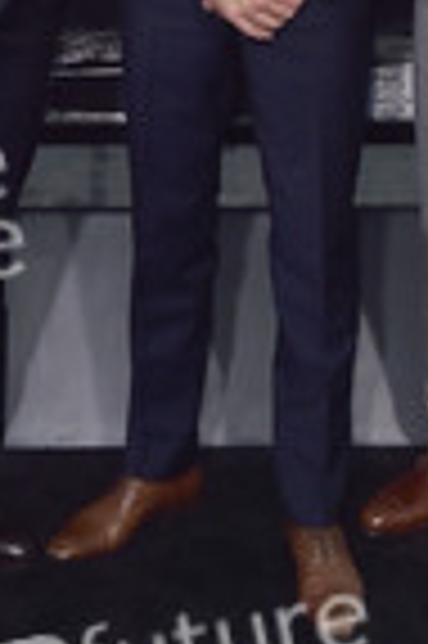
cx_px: 286
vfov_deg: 19.7
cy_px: 27
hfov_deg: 13.5
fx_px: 1805
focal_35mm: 101
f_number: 6.3
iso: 640
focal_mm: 36
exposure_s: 1/320
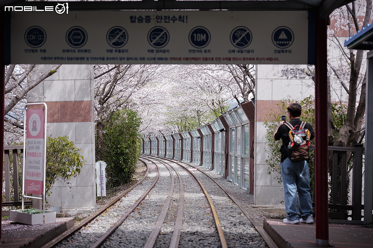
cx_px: 186
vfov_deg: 23.4
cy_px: 124
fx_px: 601
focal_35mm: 58
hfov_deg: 34.5
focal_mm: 58
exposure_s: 1/500
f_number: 2.8
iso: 100
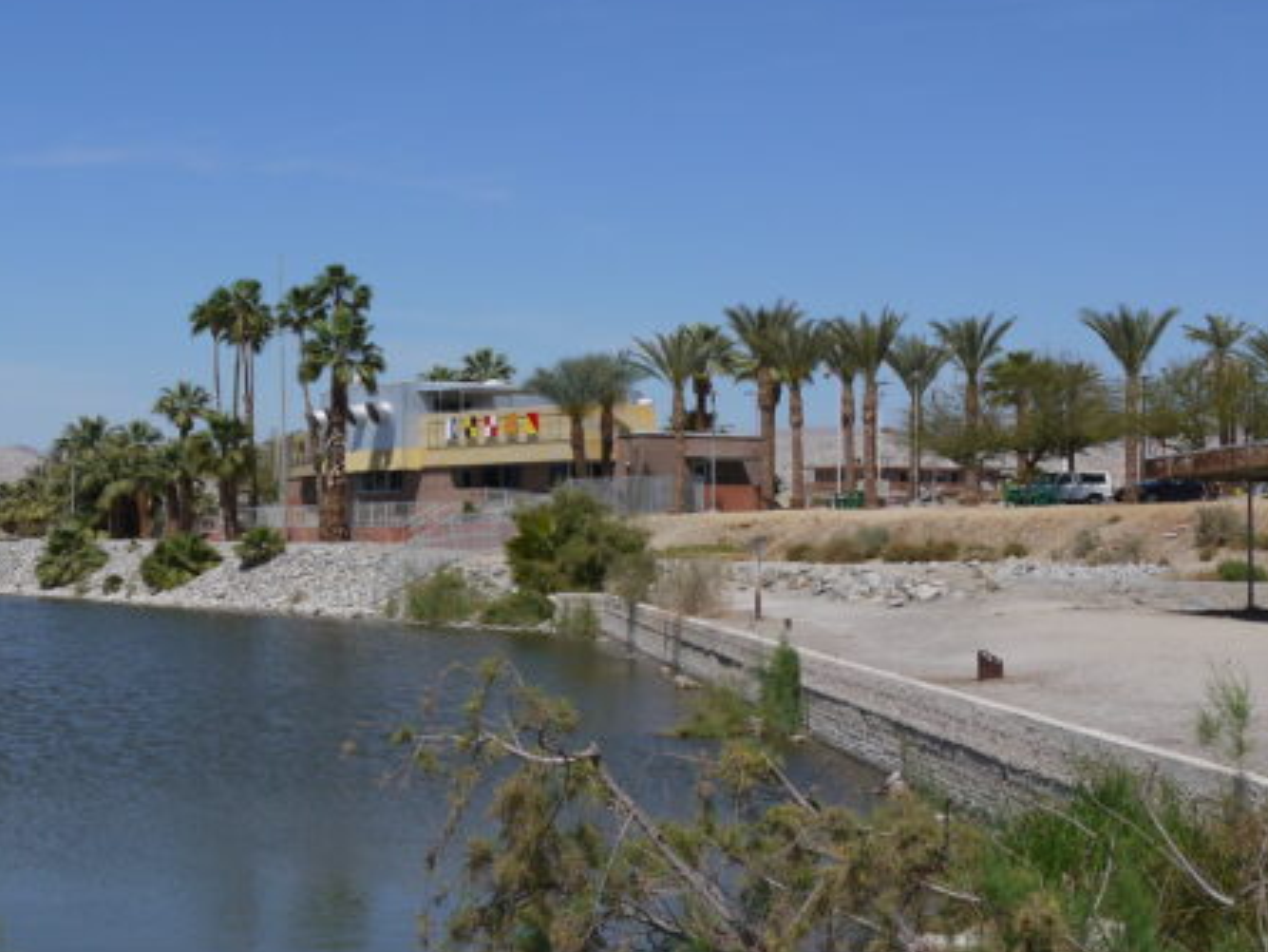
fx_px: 2528
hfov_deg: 28.1
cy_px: 413
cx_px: 493
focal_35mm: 69
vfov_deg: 21.3
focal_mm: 15
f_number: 9
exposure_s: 1/640
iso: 160
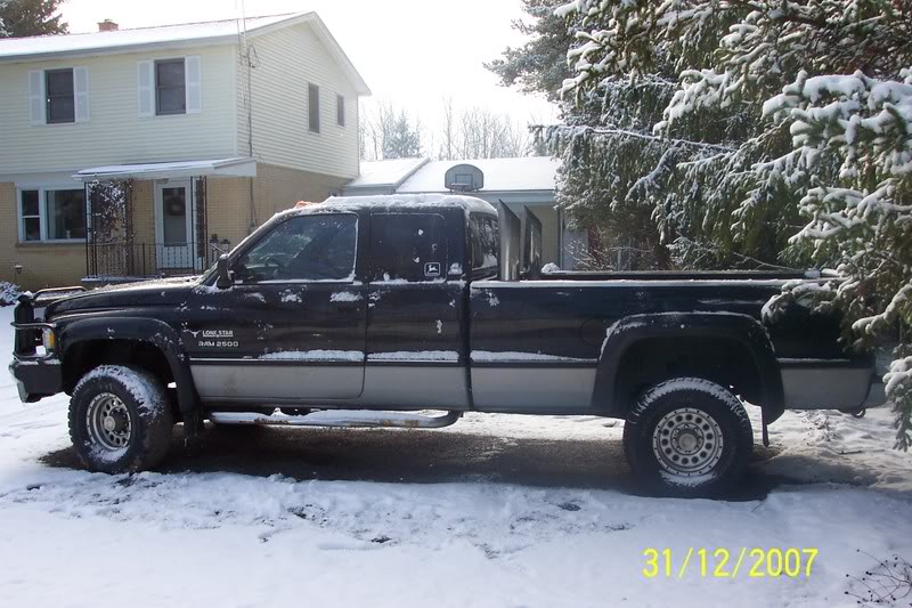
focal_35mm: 38
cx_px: 456
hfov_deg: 50.7
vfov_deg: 35.0
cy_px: 304
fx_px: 962
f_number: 4.8
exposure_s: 1/250
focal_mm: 8
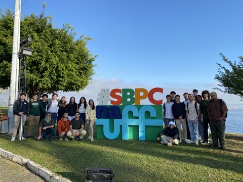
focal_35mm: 26
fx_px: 183
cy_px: 91
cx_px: 122
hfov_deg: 67.3
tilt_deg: +5.0
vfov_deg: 53.1
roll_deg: +0.6
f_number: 1.8
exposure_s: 1/1362
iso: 32
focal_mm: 4.25
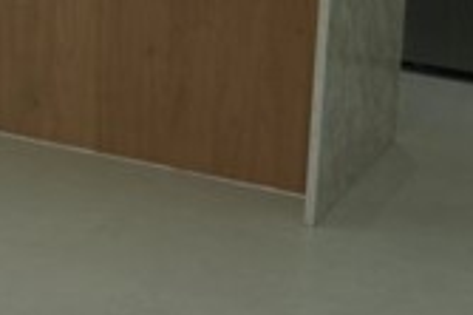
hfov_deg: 18.2
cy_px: -133
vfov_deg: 12.6
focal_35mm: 104
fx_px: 1365
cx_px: -153
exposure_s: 1/80
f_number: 4.5
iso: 100
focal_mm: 16
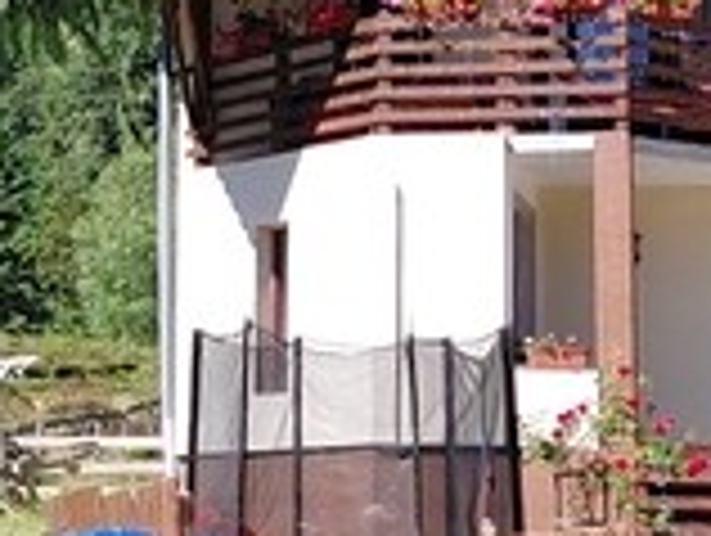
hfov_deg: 11.5
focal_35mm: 162
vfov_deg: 9.2
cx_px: -464
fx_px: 3332
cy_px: 153
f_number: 1.8
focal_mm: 4.69
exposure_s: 1/1187
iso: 50
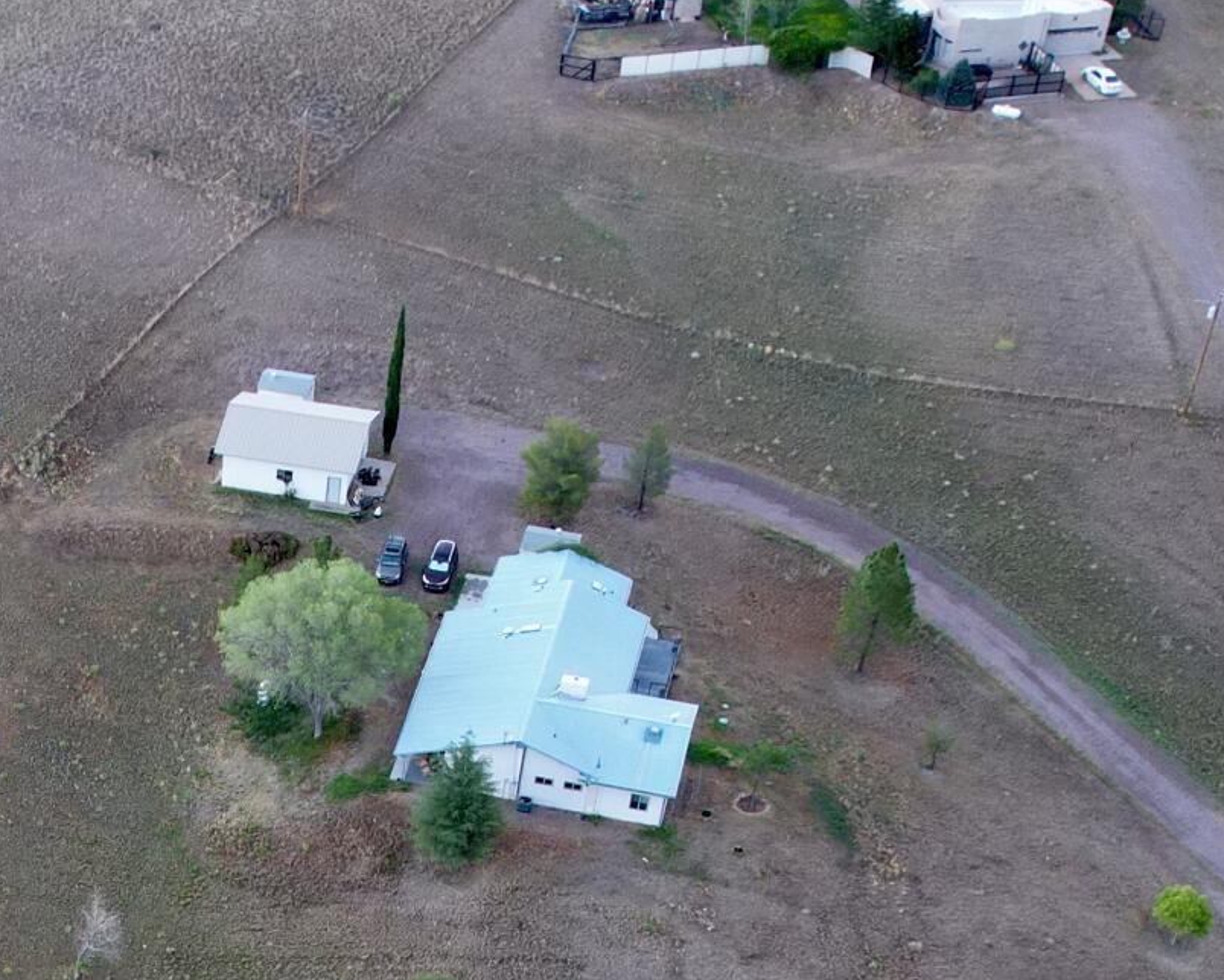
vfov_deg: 18.3
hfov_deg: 23.6
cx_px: -35
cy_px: 1347
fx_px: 2791
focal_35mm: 77
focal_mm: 8.38
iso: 260
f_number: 2.8
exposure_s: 1/15
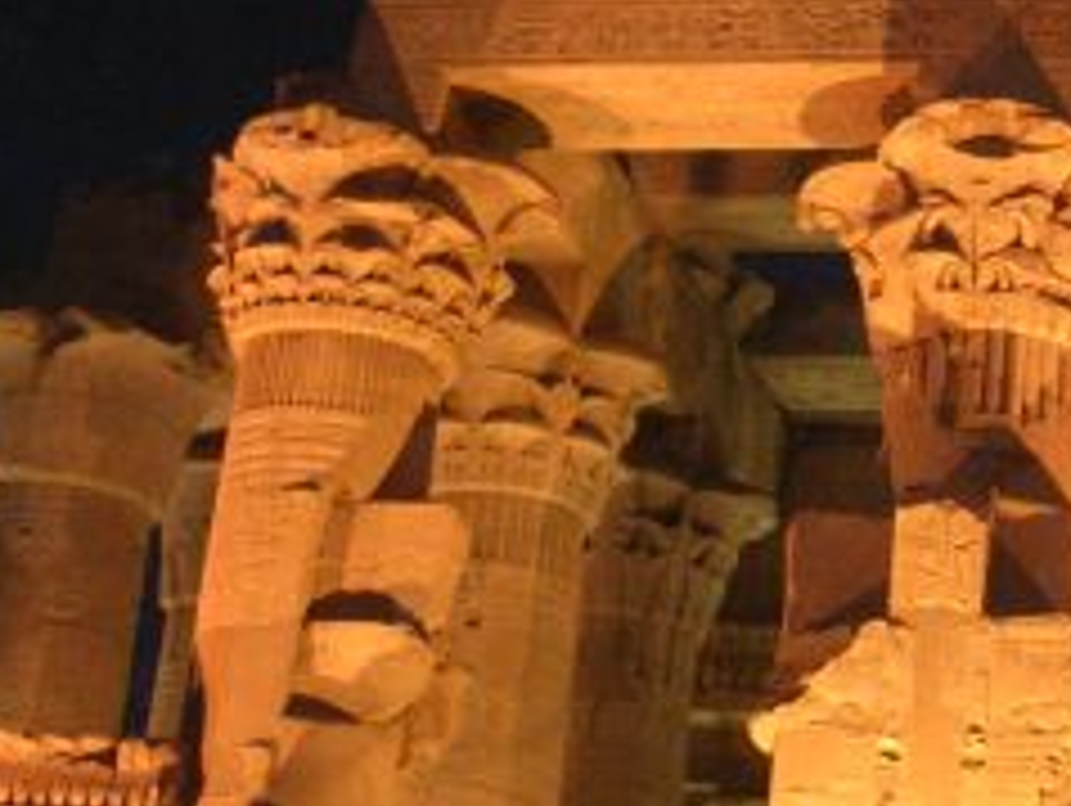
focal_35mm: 85
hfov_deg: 22.1
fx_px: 2633
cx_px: 1073
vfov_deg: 17.4
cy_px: 414
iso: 200
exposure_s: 1/8.6
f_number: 2.8
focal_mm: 5.8
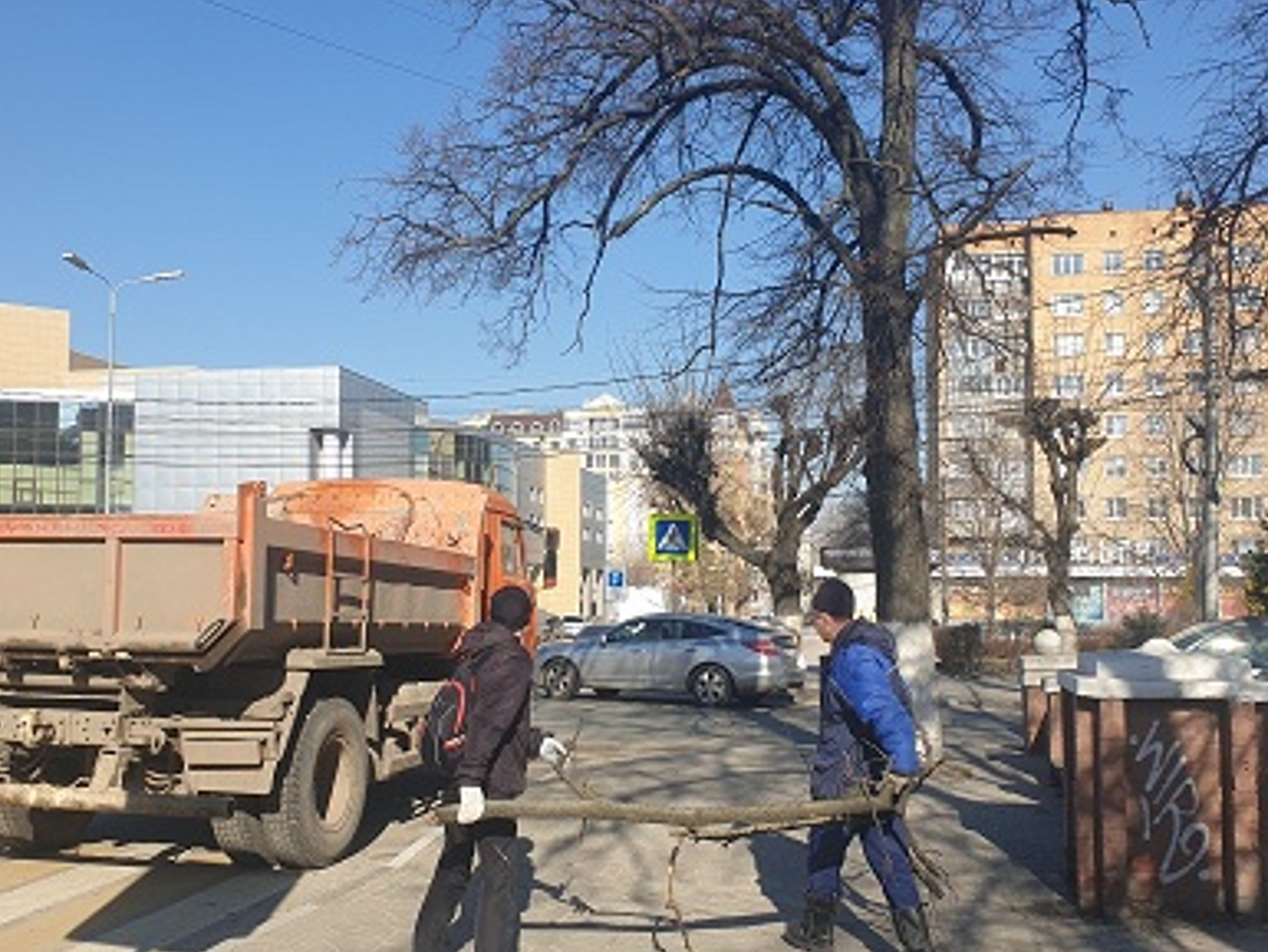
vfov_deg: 41.7
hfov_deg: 53.8
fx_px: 1246
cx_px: 570
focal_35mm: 34
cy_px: 544
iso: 50
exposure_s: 1/1395
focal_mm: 4.3
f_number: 2.4
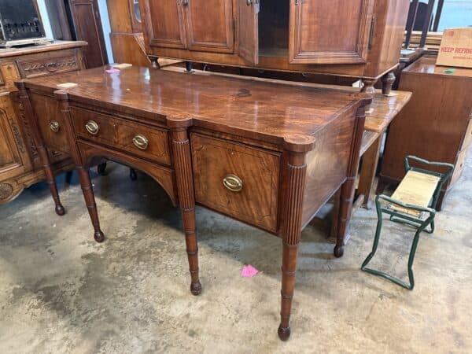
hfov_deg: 71.6
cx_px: 236
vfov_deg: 56.8
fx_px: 327
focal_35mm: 24
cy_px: 177
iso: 800
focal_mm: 6.76
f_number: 1.78
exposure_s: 1/40
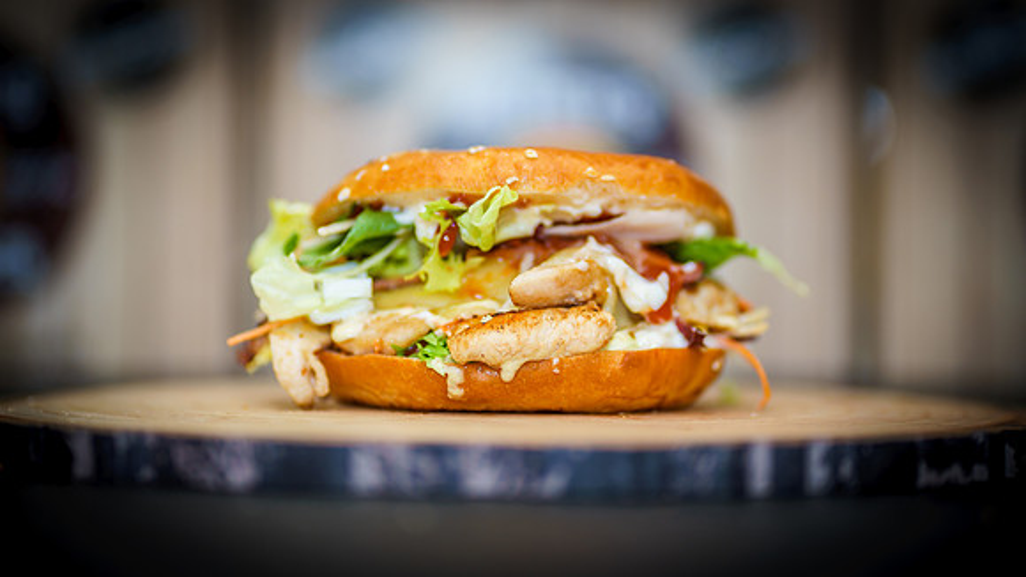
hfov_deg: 21.7
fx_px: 2679
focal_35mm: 98
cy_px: 236
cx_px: 468
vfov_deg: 12.3
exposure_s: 1/80
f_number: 1.8
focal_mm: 85
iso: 100
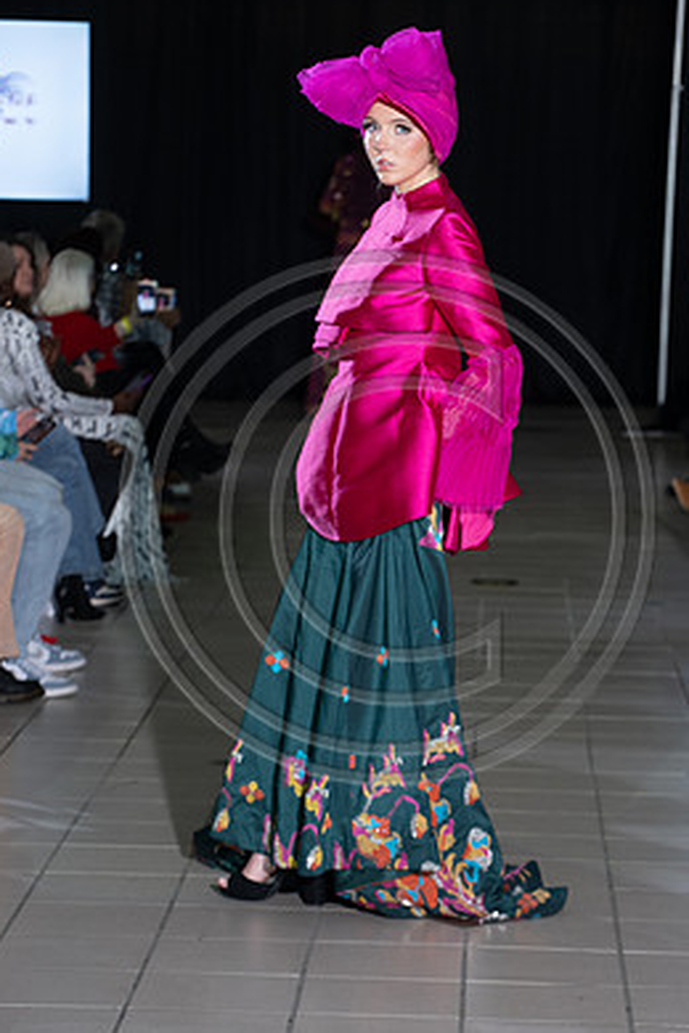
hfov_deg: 10.8
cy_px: 516
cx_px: 387
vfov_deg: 16.1
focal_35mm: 127
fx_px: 3646
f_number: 5.6
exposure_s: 1/160
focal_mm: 110
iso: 1250
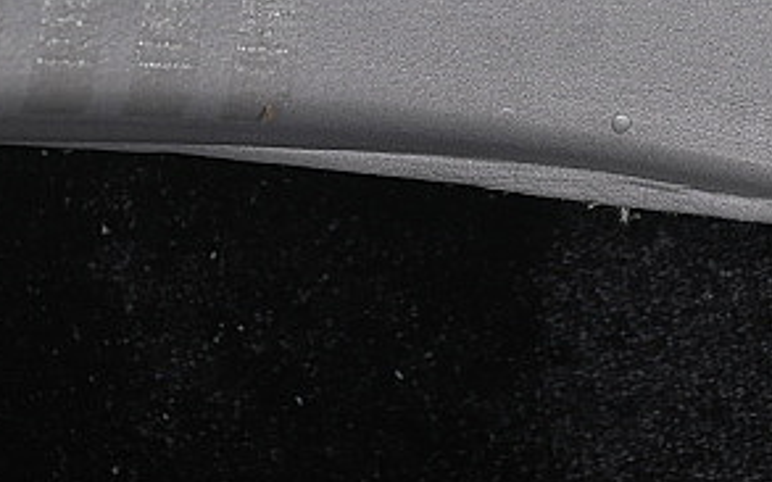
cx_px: 667
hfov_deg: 7.4
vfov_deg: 4.6
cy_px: -224
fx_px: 5932
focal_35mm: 282
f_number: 7.1
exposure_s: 1/80
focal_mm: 50
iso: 160
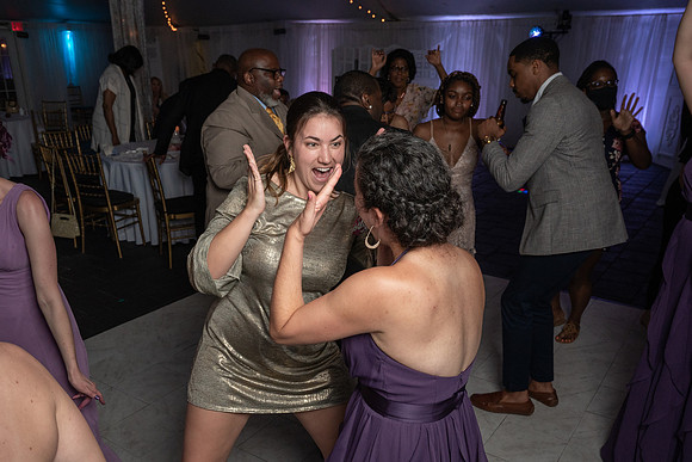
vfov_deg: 41.7
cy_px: 278
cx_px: 329
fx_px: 602
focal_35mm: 31
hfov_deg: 59.7
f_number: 5.6
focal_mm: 25
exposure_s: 1/200
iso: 1600
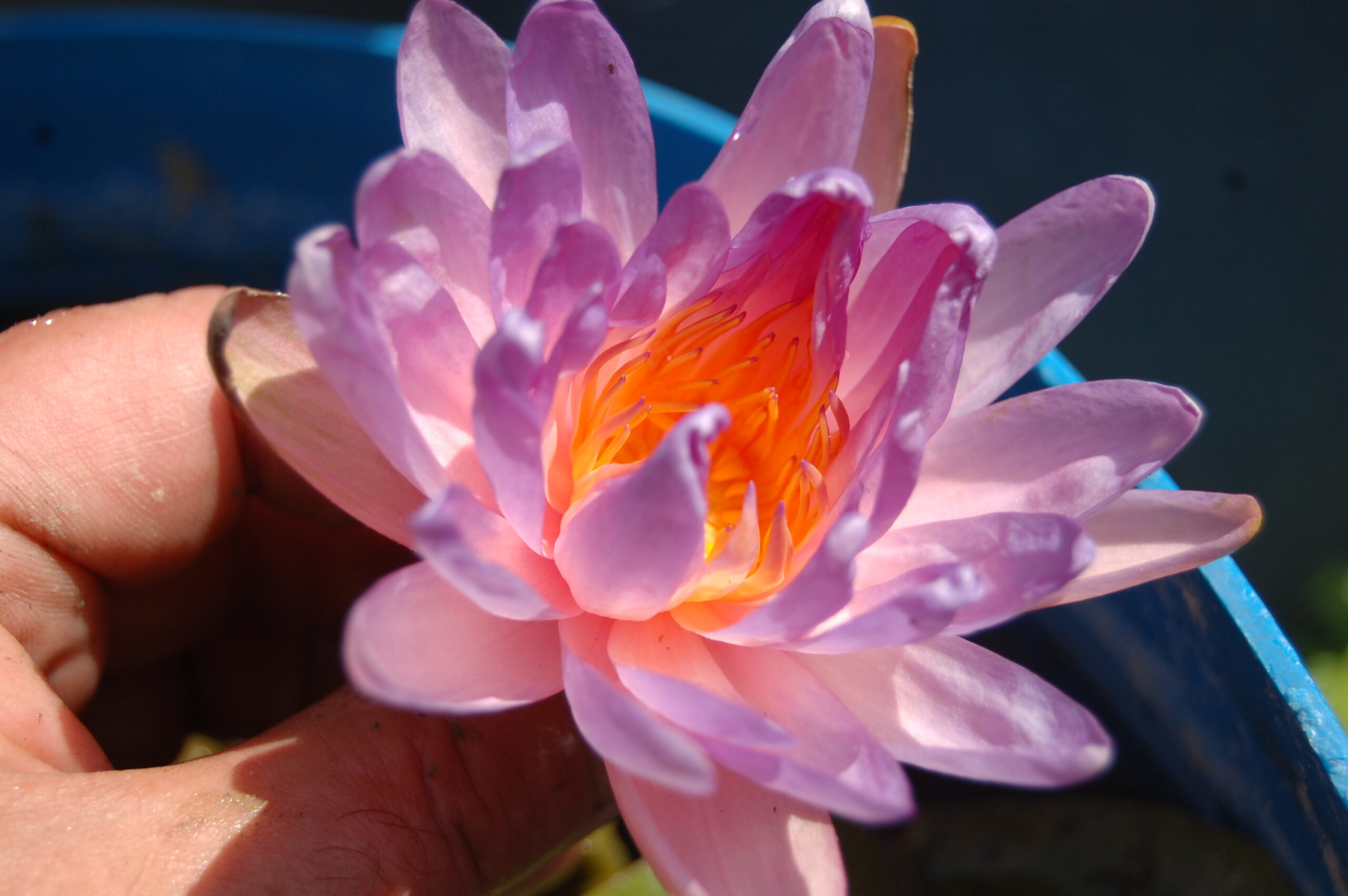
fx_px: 2694
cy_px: 448
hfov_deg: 28.1
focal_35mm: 72
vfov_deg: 18.9
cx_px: 674
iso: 200
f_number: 5.6
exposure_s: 1/640
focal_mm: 48
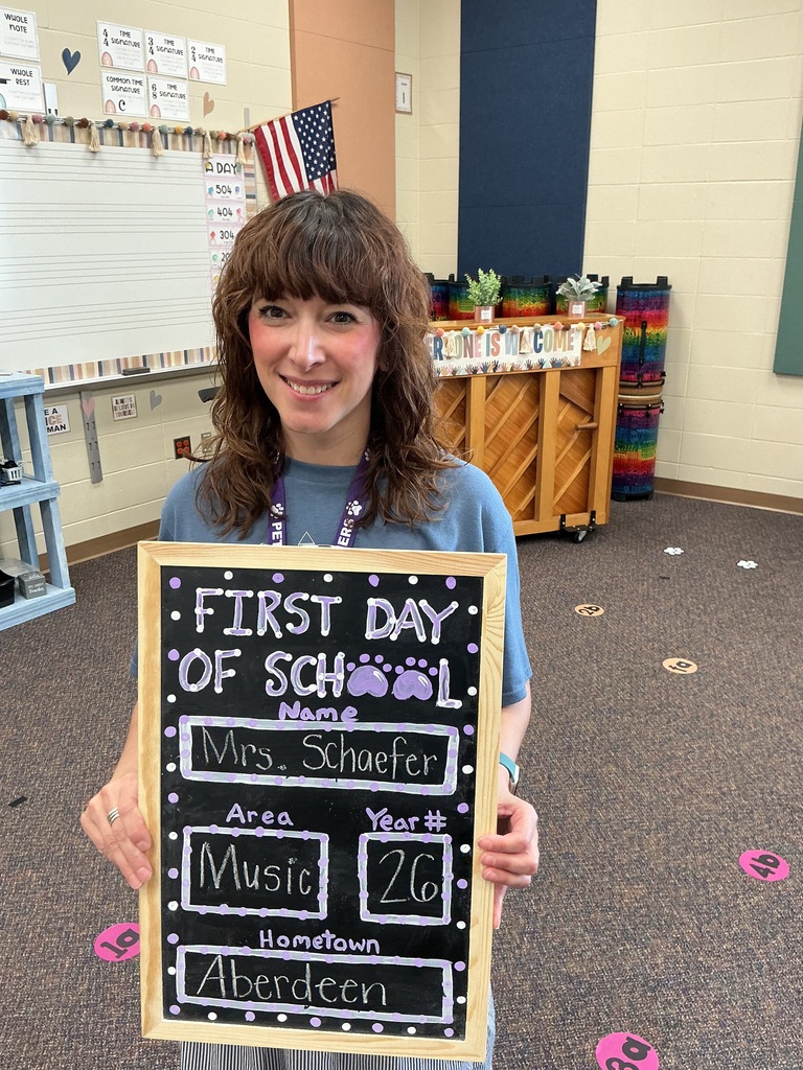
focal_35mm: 29
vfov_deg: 61.7
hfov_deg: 48.2
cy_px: 535
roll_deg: +1.3
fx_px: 897
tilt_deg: -18.3
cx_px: 402
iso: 100
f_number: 1.8
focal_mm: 3
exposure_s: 1/60
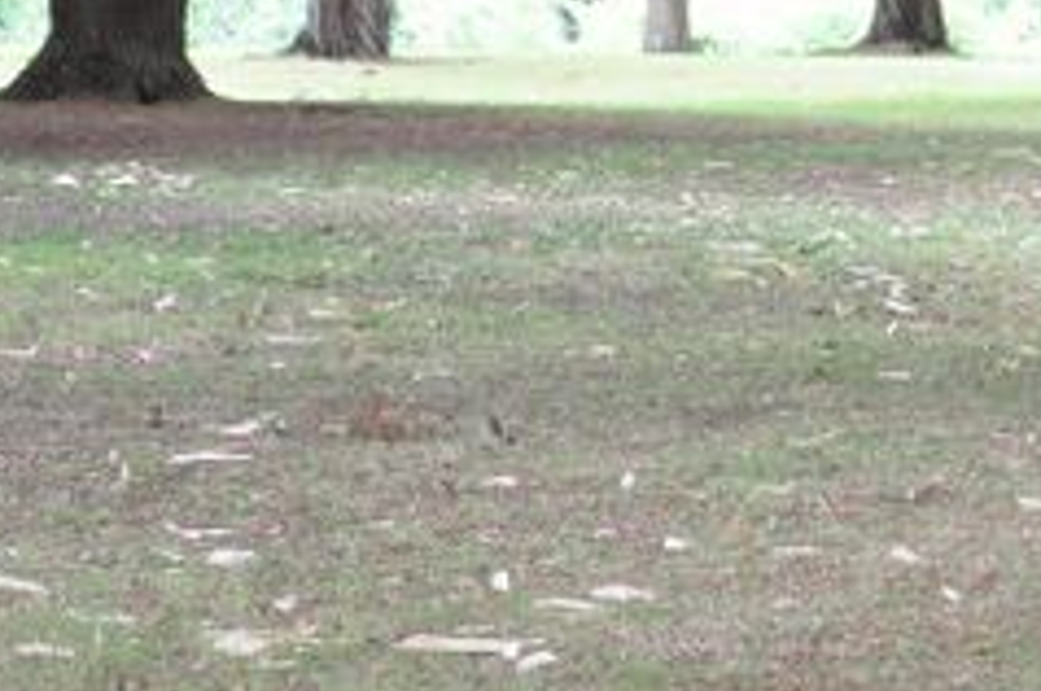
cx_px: 1089
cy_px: -372
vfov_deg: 6.0
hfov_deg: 9.0
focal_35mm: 226
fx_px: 6531
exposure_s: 1/30
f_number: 7.1
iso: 400
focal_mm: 35
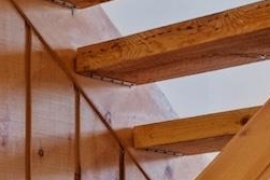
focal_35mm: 130
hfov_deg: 15.0
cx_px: -96
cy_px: 293
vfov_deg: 10.1
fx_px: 974
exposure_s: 1/2
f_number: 8
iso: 1600
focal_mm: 11
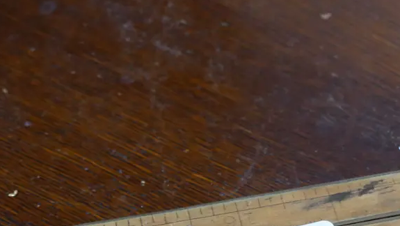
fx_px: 1029
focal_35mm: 97
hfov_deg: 21.6
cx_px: 347
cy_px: 237
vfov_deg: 12.3
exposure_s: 1/60
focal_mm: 25
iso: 1250
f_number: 5.3
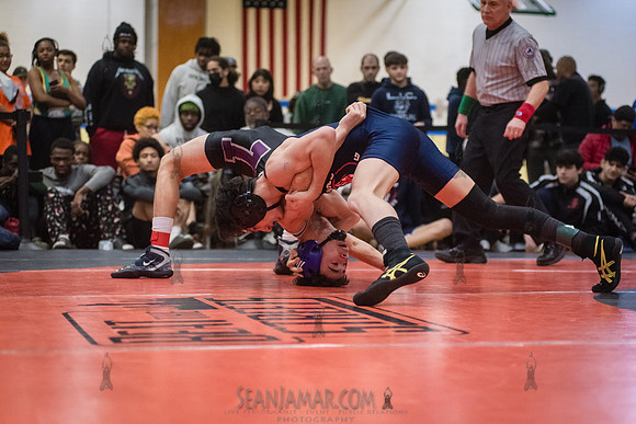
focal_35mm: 84
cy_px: 212
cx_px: 310
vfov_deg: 16.3
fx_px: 1479
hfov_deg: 24.3
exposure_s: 1/500
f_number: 3.2
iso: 8000
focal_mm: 80
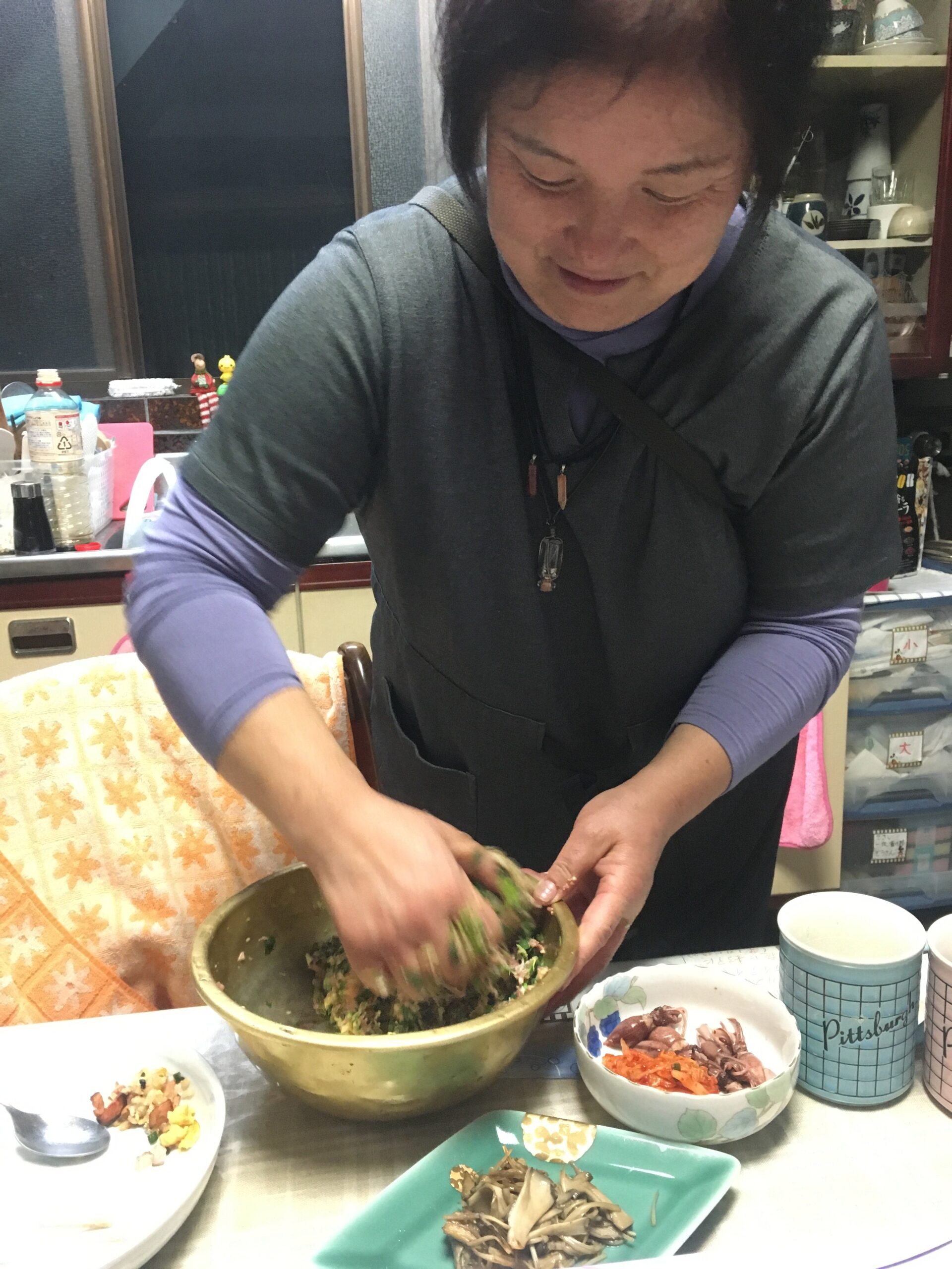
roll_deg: +1.8
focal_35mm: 29
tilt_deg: -14.0
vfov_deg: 61.7
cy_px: 634
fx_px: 1063
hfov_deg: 48.2
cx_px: 476
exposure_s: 1/15
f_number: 2.2
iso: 200
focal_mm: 4.15
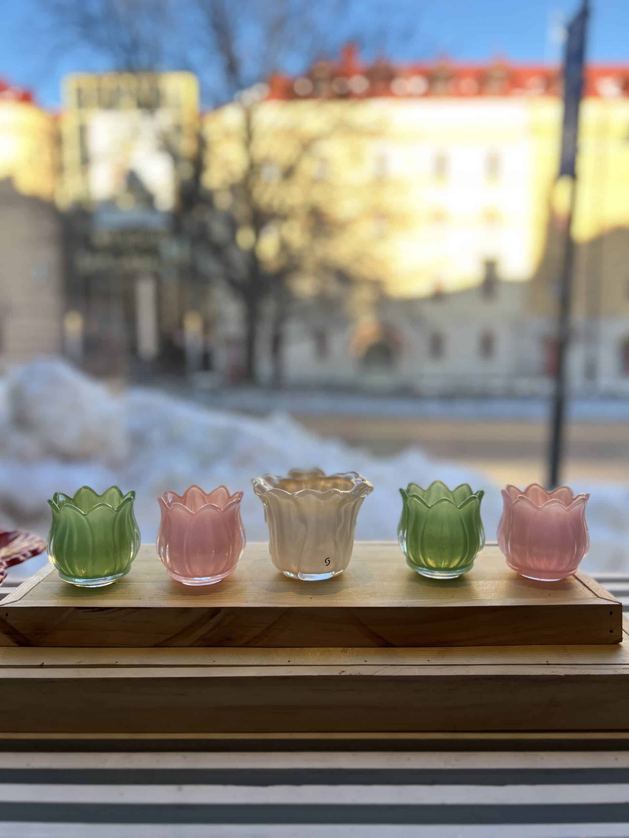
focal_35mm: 26
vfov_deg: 67.3
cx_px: 314
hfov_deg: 53.1
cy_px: 419
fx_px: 630
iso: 50
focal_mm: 5.7
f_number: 1.5
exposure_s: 1/262
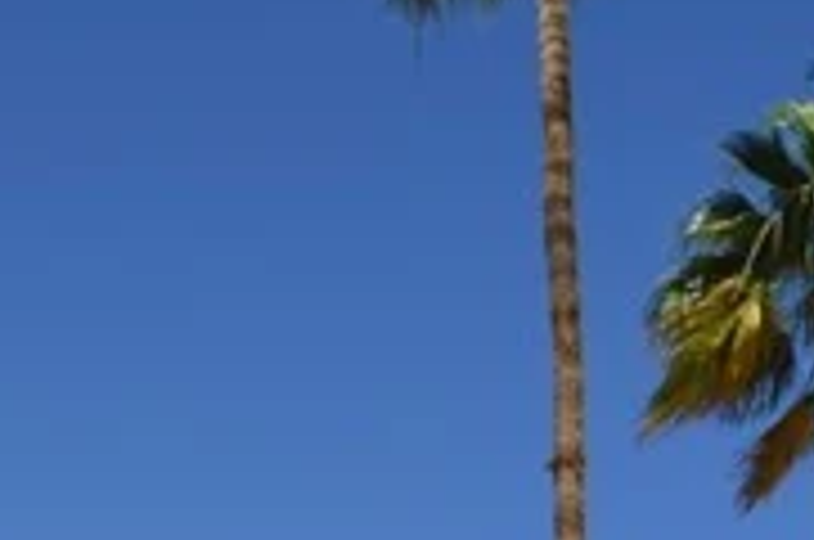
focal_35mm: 85
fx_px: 1919
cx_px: -94
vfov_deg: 12.1
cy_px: 1372
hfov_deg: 22.5
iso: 100
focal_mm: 10
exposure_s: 1/200
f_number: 11
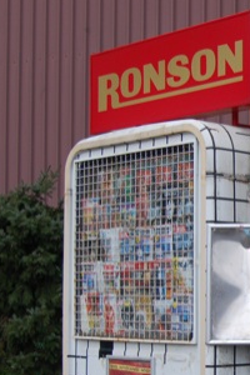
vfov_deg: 21.1
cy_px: 258
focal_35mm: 96
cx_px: 344
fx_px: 1000
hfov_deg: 13.6
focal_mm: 30
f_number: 5.6
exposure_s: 1/125
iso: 400
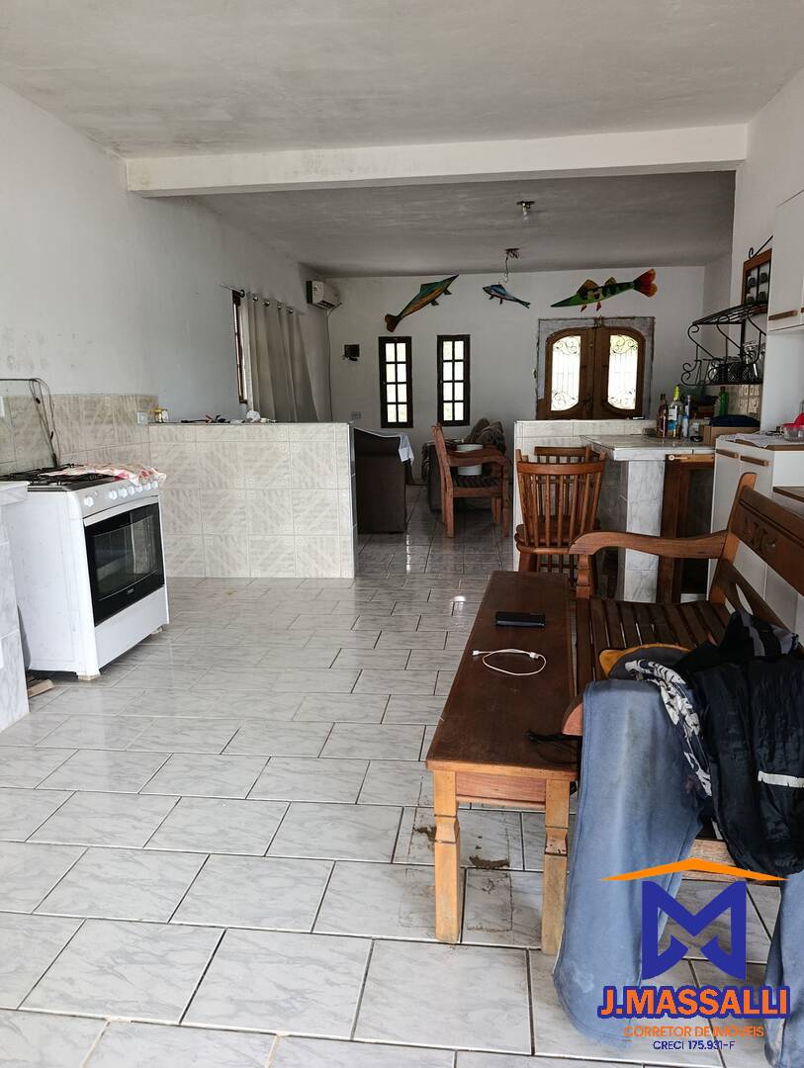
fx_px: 711
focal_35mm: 23
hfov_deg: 59.0
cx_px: 402
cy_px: 534
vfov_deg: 73.9
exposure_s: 1/120
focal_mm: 6.11
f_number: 1.65
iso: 748
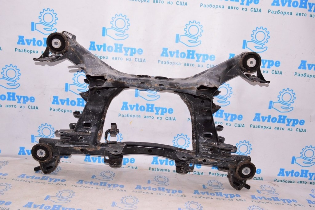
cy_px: 105
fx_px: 262
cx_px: 158
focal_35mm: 30
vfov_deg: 43.5
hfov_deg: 62.0
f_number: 8
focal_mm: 20
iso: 1600
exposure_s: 1/125
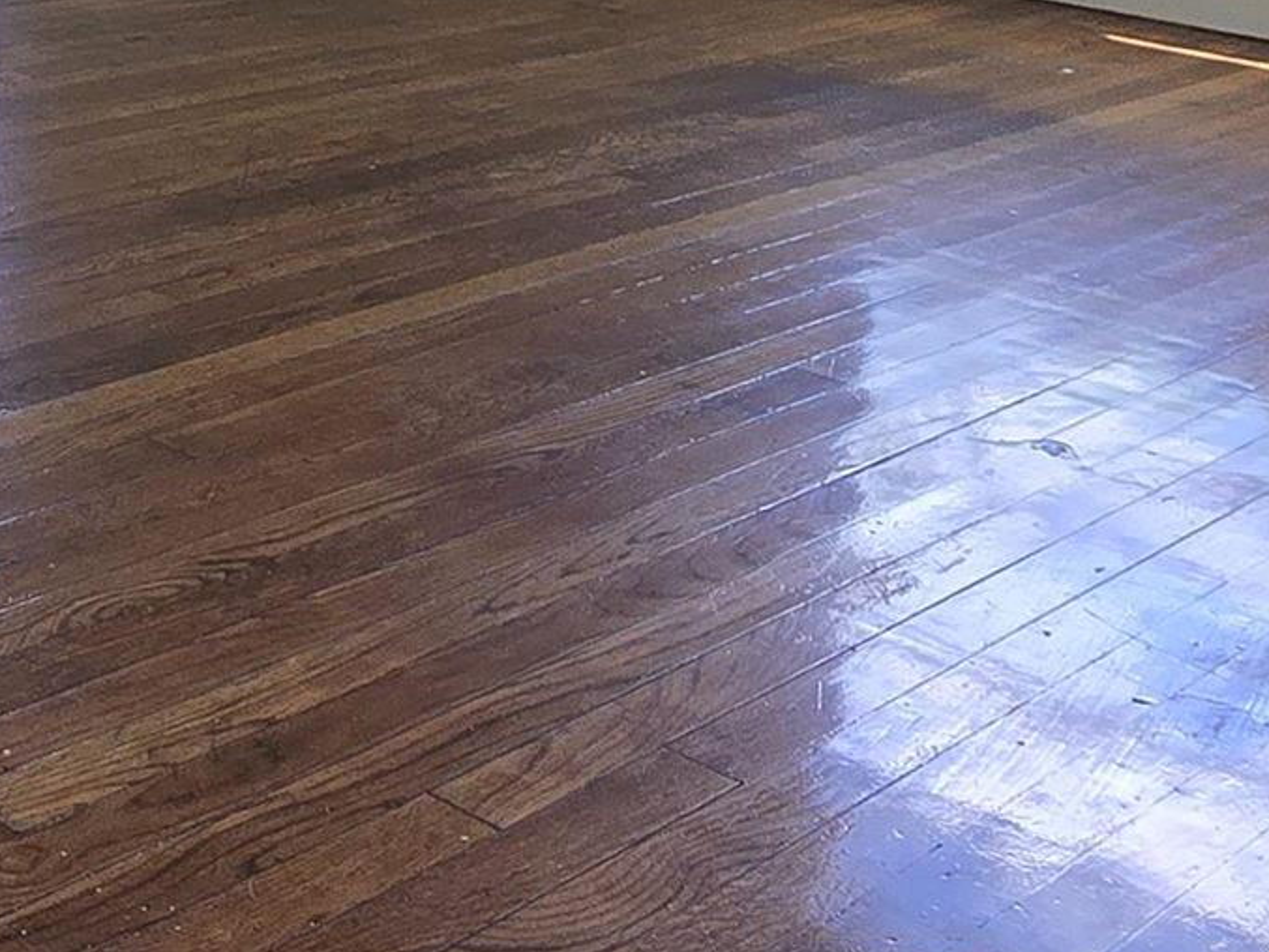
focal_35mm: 59
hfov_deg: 27.4
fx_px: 2163
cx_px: -377
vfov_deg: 22.9
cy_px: -169
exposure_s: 1/120
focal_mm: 2.2
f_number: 2.2
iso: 80
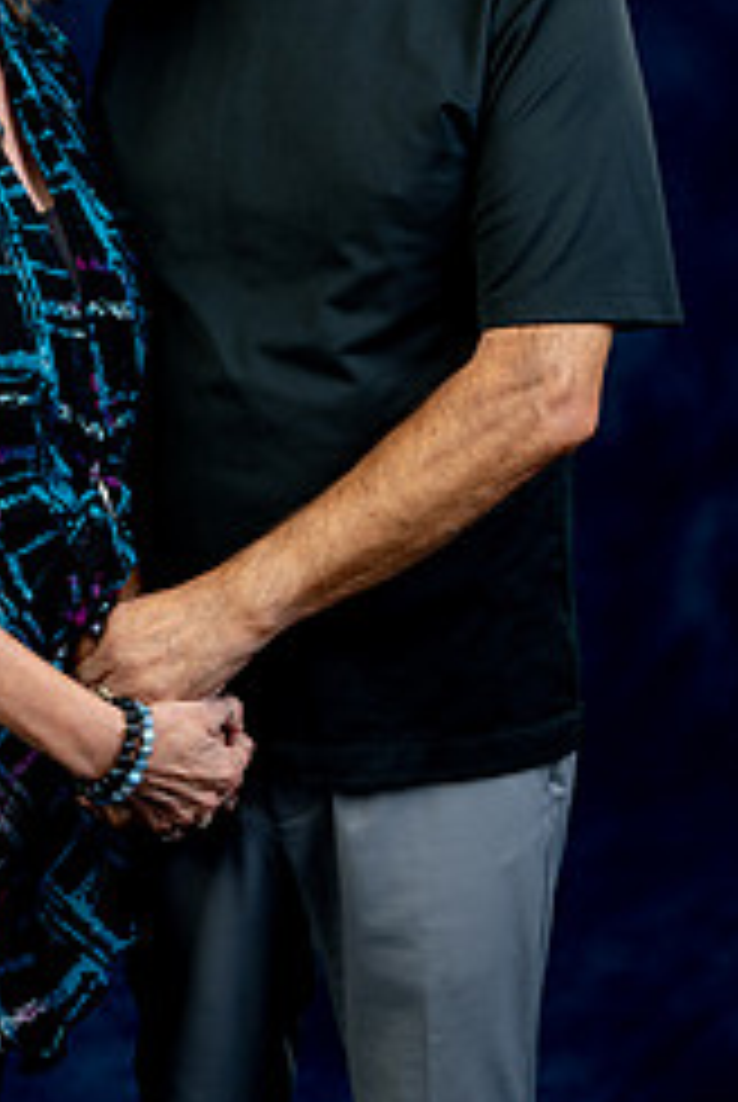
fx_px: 2361
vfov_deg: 26.0
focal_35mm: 77
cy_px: 306
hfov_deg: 17.6
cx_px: 144
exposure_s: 1/200
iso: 200
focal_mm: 42
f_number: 4.5
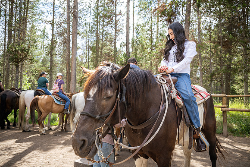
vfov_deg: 44.5
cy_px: 80
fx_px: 204
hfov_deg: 63.1
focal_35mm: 29
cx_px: 128
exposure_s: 1/400
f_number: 2.8
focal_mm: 28
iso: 100
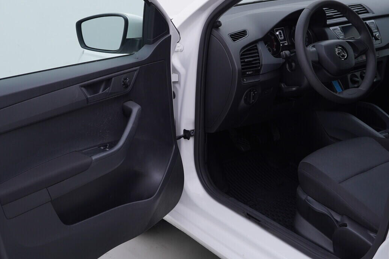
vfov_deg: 26.9
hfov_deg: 39.6
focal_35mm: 50
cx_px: 177
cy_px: 99
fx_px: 540
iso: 125
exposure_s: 1/80
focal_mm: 24
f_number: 4
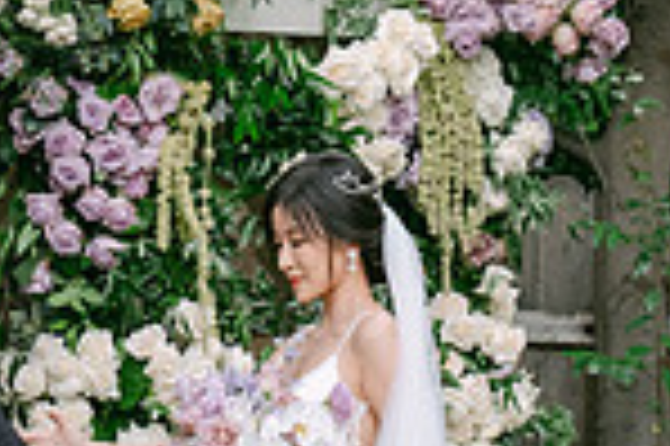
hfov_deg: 6.7
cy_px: 426
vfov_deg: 4.5
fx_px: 5652
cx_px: -193
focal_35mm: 304
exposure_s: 1/340
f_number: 2.8
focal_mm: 52
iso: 320
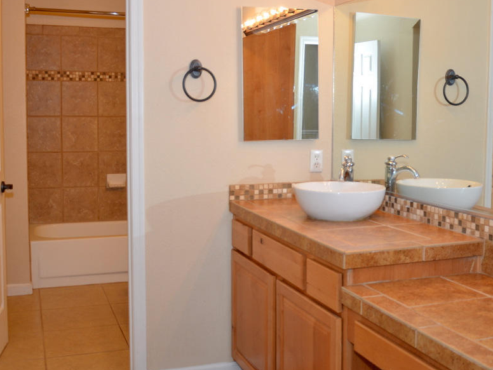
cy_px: 152
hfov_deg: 40.6
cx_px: 257
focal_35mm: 47
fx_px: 666
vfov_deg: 31.0
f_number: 4
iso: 200
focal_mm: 21
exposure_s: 1/60
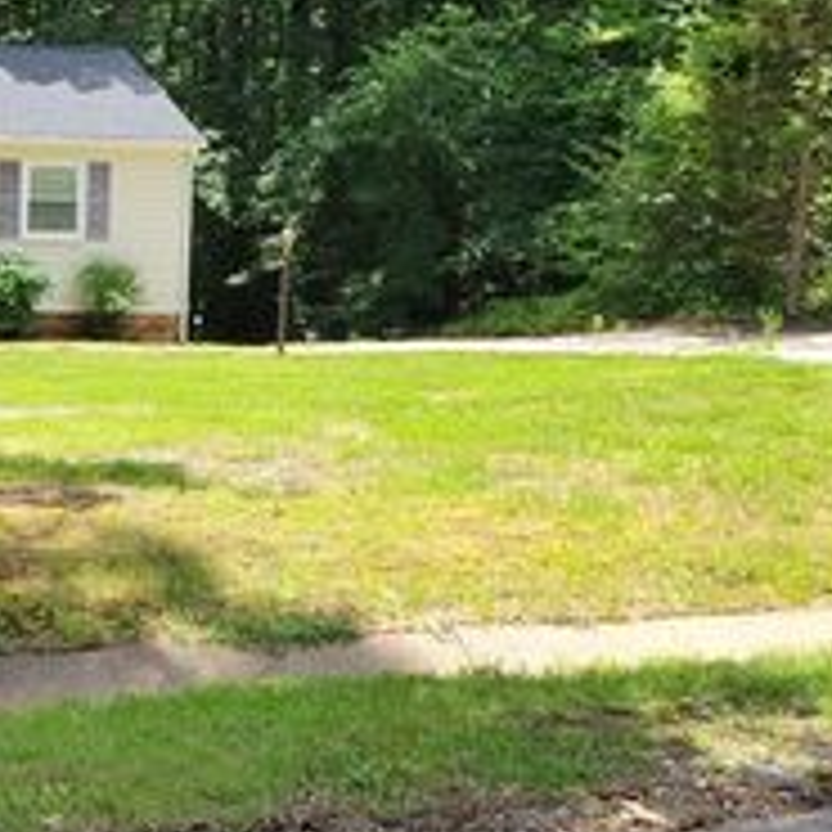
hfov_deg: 24.9
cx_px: -180
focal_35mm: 62
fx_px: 1686
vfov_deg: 27.6
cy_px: 295
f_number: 1.8
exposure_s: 1/675
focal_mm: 5.4
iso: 40
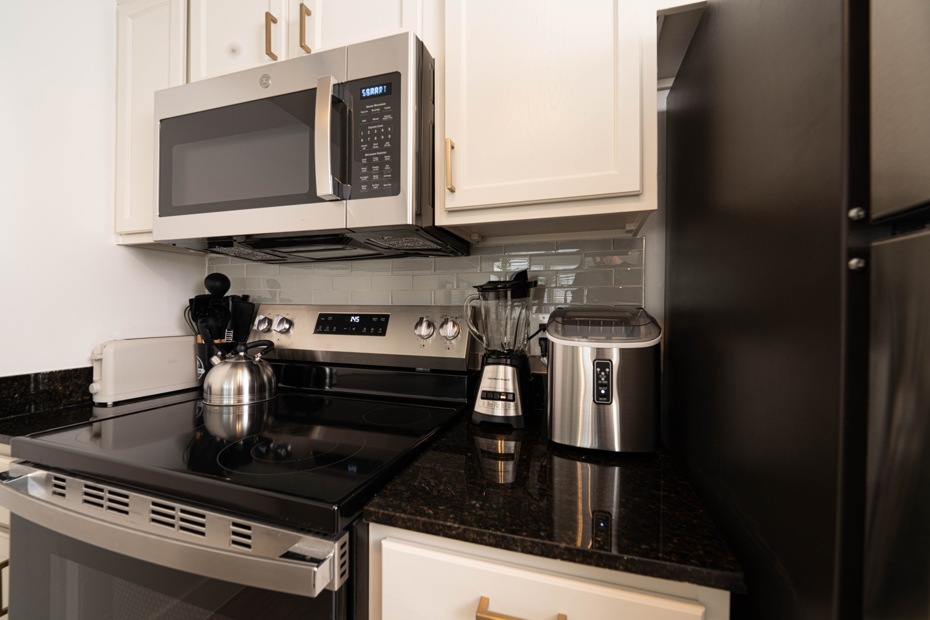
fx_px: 362
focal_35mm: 14
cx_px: 465
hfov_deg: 104.3
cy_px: 310
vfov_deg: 81.2
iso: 100
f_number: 8
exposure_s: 1/2.5
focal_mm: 14
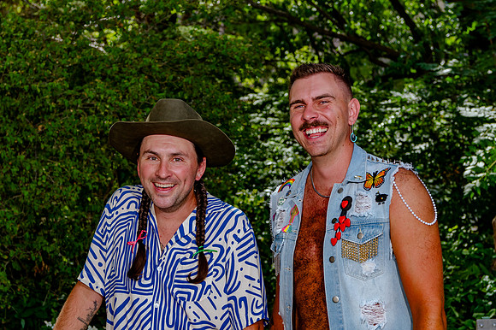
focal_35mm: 93
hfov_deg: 21.8
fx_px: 1285
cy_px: 170
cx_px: 248
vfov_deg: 14.6
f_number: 7.1
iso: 200
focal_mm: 70
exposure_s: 1/250
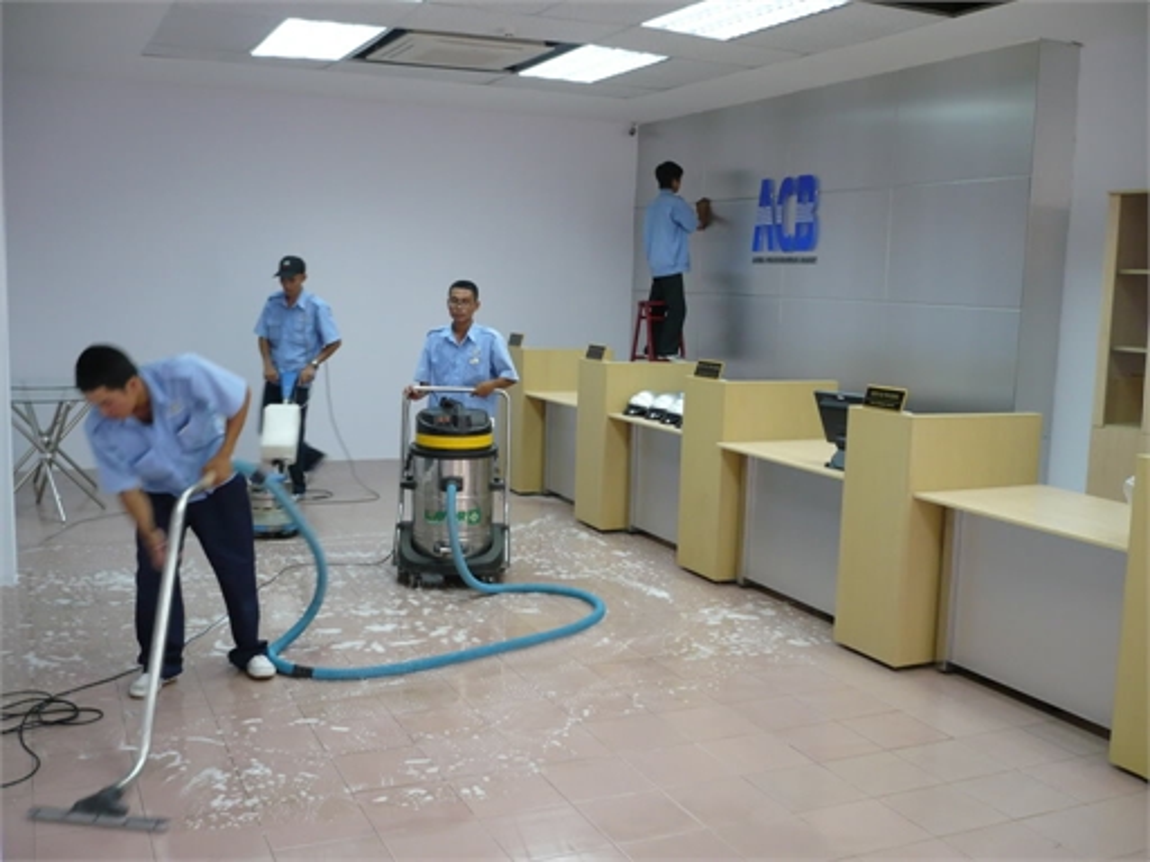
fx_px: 1163
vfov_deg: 40.7
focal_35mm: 35
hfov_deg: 52.6
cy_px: 431
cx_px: 575
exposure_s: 1/30
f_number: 2.8
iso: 160
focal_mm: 5.8
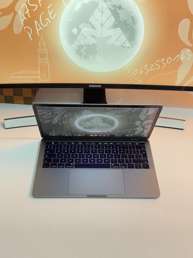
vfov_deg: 39.7
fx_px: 357
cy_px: 129
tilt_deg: -37.9
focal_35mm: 48
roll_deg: -1.9
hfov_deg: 30.3
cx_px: 96
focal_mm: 6.76
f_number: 1.78
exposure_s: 1/50
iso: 160
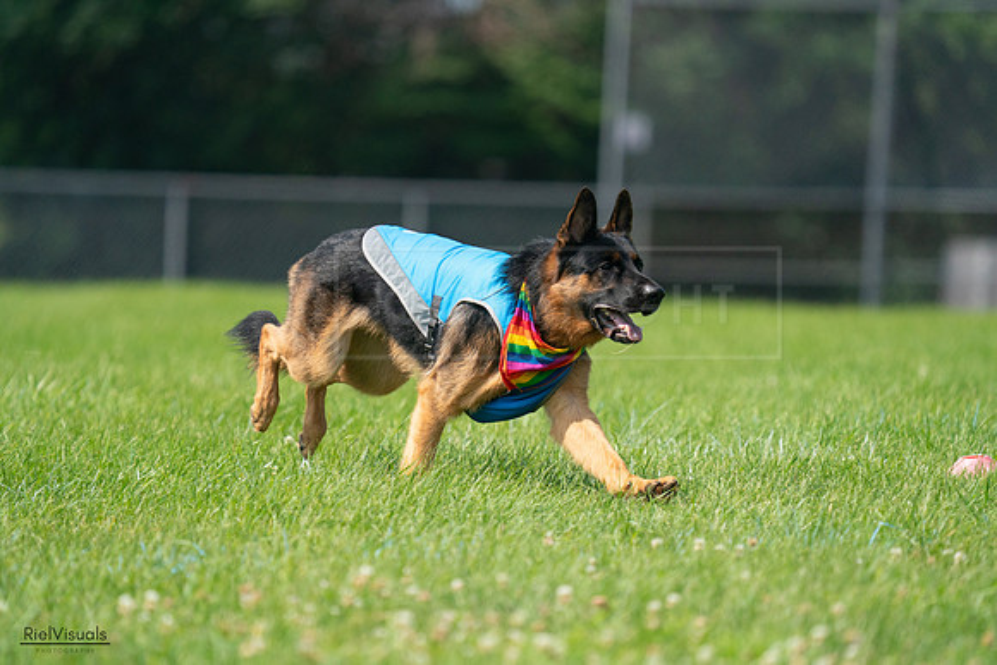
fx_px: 11080
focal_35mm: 400
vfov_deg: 3.4
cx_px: 498
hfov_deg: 5.2
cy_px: 332
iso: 1250
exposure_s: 1/4000
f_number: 6.3
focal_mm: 400
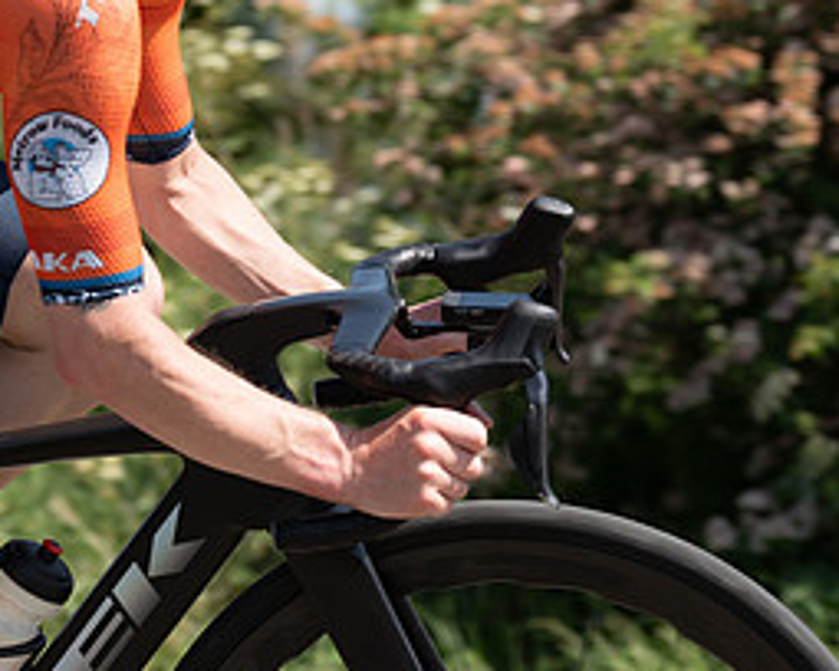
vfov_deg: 7.5
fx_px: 5140
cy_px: 67
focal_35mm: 207
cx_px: 10
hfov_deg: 9.3
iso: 200
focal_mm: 97
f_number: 4.5
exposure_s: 1/1000
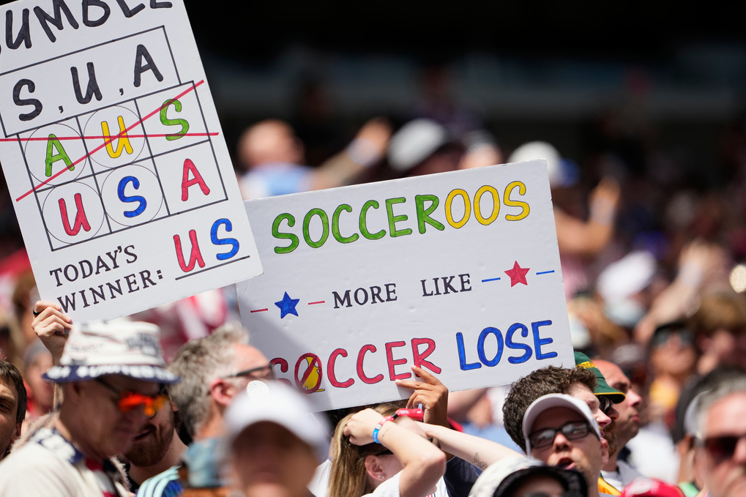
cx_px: 374
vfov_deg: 3.4
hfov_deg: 5.1
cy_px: 249
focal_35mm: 402
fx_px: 8328
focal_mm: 400
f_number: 2.8
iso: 500
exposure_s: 1/6400
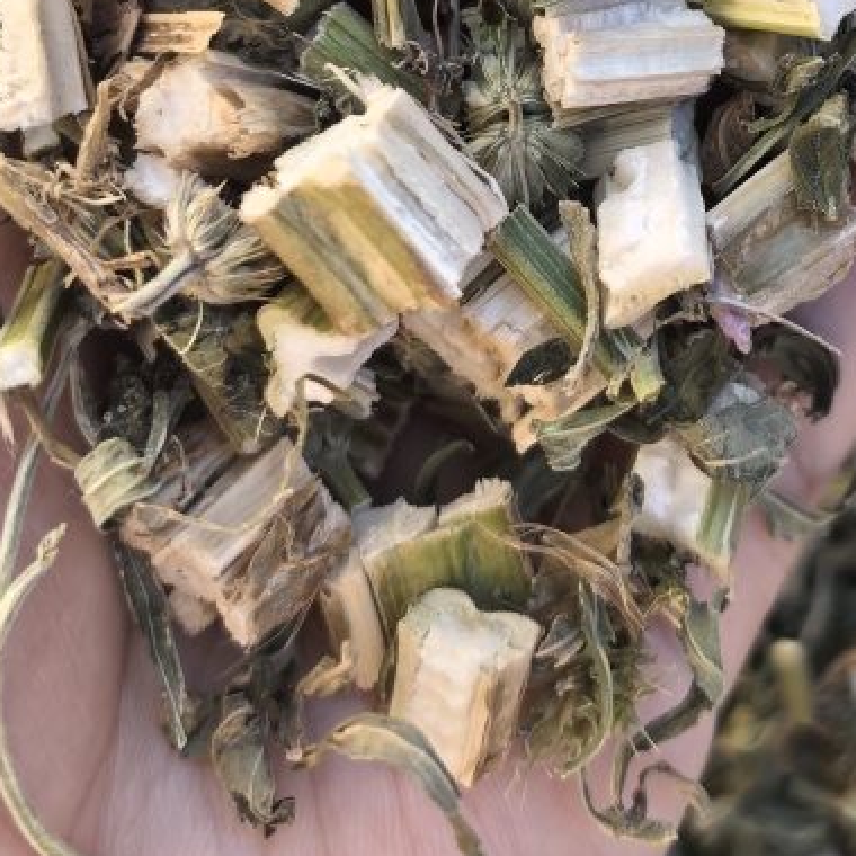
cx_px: 604
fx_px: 1874
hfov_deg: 25.5
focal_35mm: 67
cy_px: -60
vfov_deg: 24.2
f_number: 2
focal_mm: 6.35
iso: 50
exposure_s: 1/140
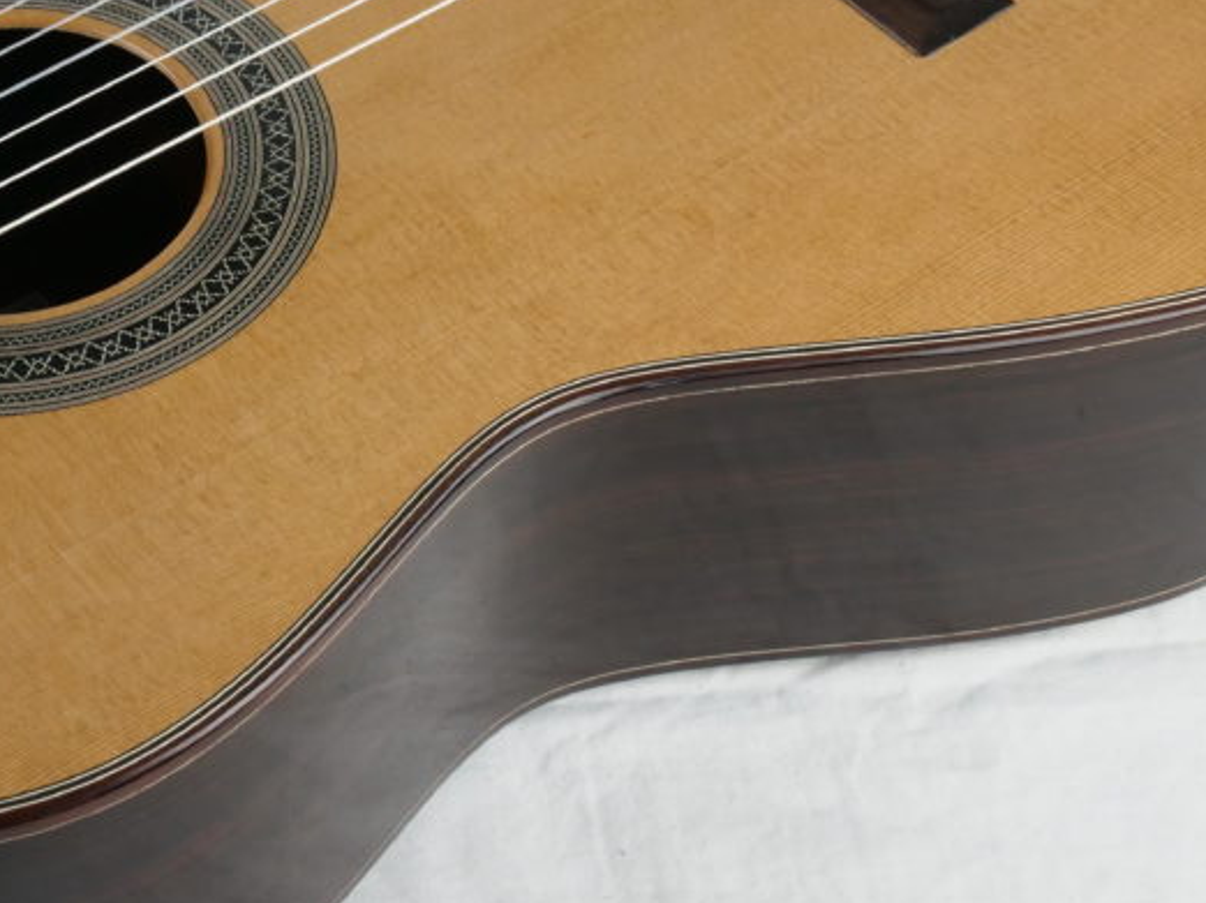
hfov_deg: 21.5
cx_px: 246
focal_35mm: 90
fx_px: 3134
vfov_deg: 16.3
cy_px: 176
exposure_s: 1/60
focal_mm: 22
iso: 1250
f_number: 10
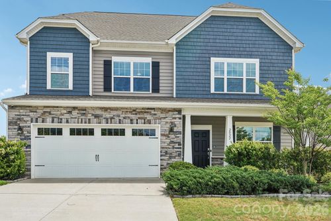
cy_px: 110
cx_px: 166
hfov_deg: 61.9
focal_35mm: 30
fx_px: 276
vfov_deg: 43.6
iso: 100
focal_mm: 20
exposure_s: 1/90
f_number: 8
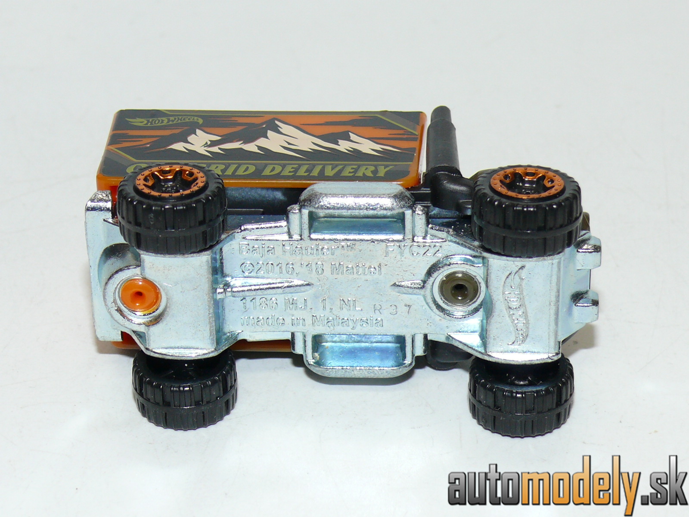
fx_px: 2050
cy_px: 258
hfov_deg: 19.1
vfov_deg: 14.4
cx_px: 344
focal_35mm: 103
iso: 100
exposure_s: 1/30
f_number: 4
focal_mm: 13.4
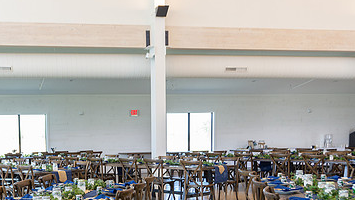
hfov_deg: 38.3
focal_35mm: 53
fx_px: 499
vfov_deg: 22.0
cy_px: 188
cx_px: 96
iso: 400
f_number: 2.8
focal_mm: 31
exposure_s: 1/160
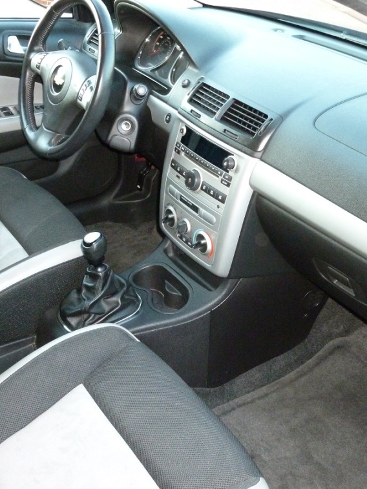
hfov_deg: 31.5
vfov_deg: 41.2
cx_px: 187
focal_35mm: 46
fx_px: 650
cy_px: 247
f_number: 3.6
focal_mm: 6.1
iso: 500
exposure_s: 1/60
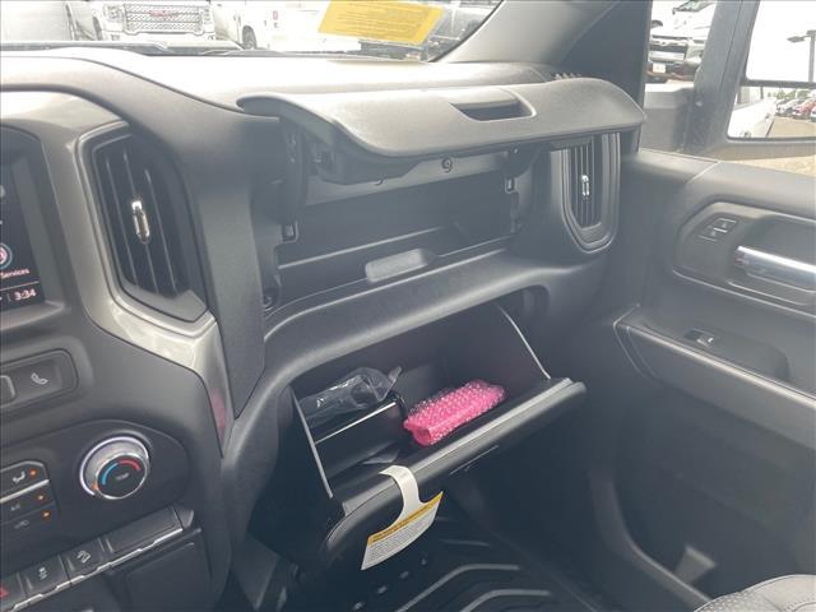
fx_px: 613
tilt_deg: -25.0
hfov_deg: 67.3
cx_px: 408
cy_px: 306
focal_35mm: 26
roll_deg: -0.4
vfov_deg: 53.1
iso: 80
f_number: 1.6
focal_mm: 4.2
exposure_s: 1/121
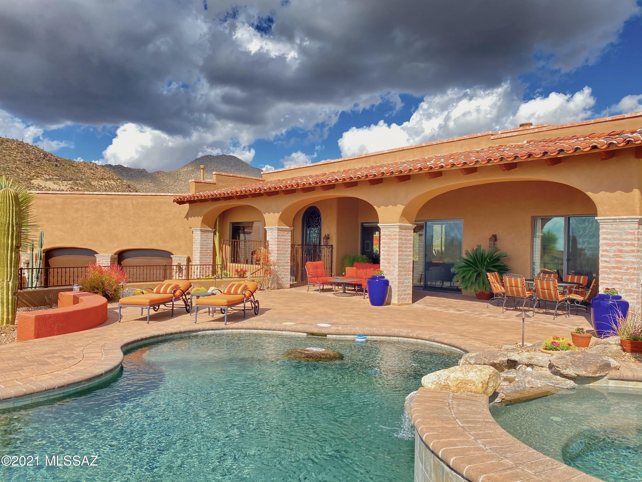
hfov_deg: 67.3
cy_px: 241
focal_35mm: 26
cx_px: 321
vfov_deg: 53.1
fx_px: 482
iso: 32
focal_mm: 4.25
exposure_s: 1/582
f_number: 1.8
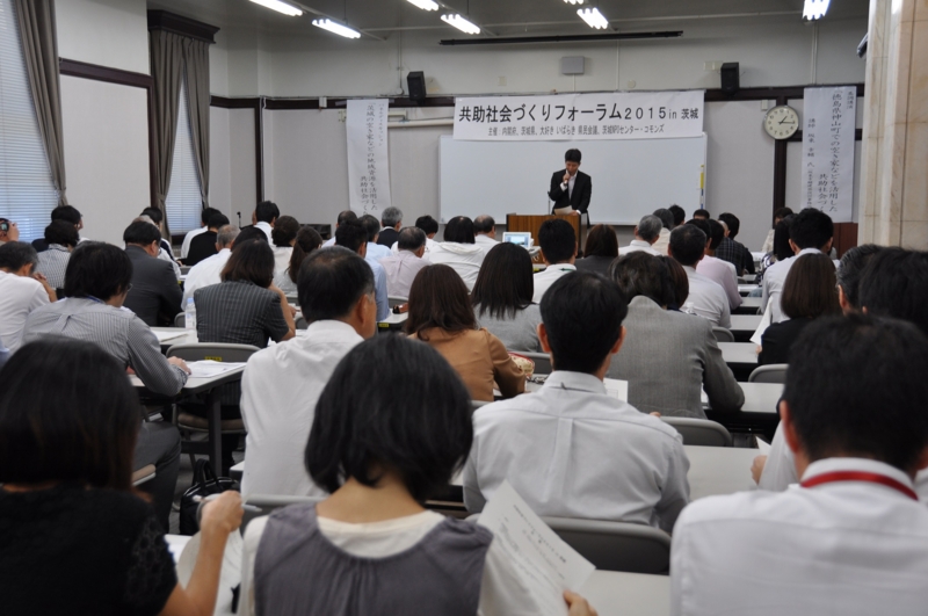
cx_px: 464
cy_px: 308
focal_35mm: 46
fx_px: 1197
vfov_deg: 28.9
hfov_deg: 42.4
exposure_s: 1/60
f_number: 4
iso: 450
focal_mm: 31
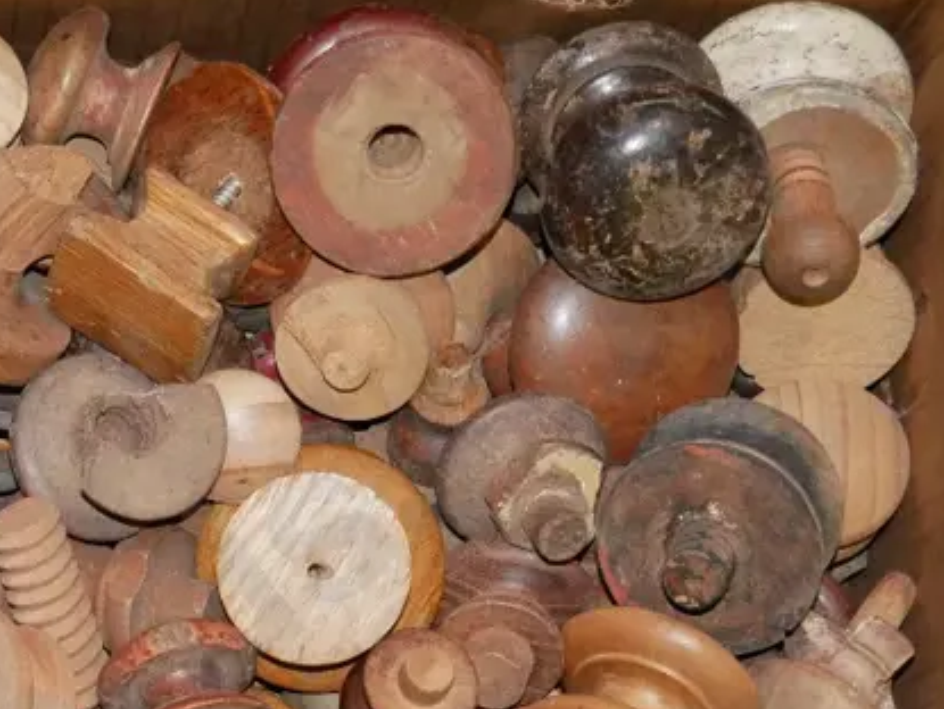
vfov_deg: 9.9
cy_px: 815
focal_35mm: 148
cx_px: -43
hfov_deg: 13.1
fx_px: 4040
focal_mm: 30
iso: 3200
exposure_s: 1/125
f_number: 5.6
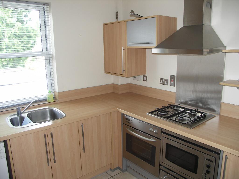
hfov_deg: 63.4
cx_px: 120
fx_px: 193
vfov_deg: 49.7
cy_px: 90
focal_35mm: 28
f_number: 2.8
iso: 100
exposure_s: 1/50
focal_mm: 7.2
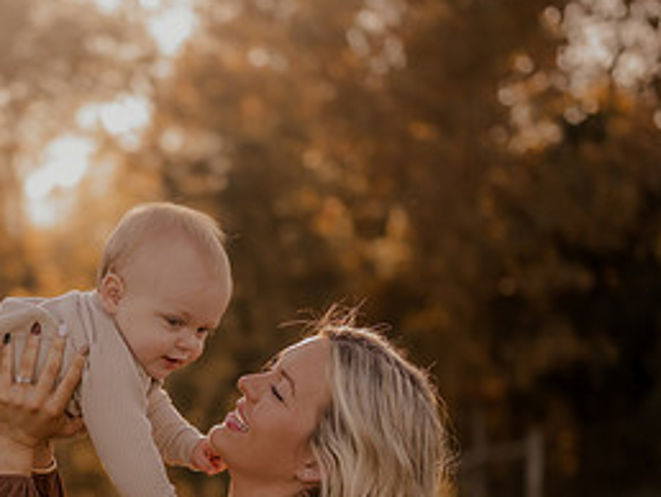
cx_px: 97
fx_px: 2064
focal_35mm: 108
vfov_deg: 13.6
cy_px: 460
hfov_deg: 18.0
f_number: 1.8
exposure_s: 1/1600
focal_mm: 50
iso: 250
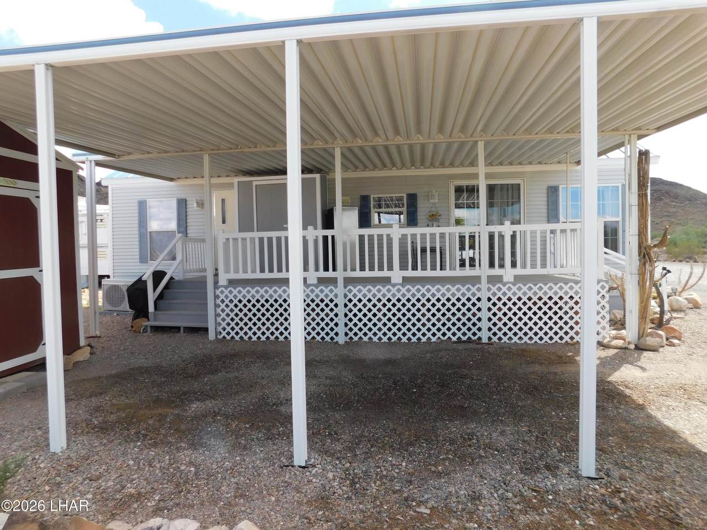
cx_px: 354
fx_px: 470
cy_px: 265
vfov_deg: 58.9
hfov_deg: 73.9
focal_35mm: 23
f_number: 3
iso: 125
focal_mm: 4
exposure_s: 1/640
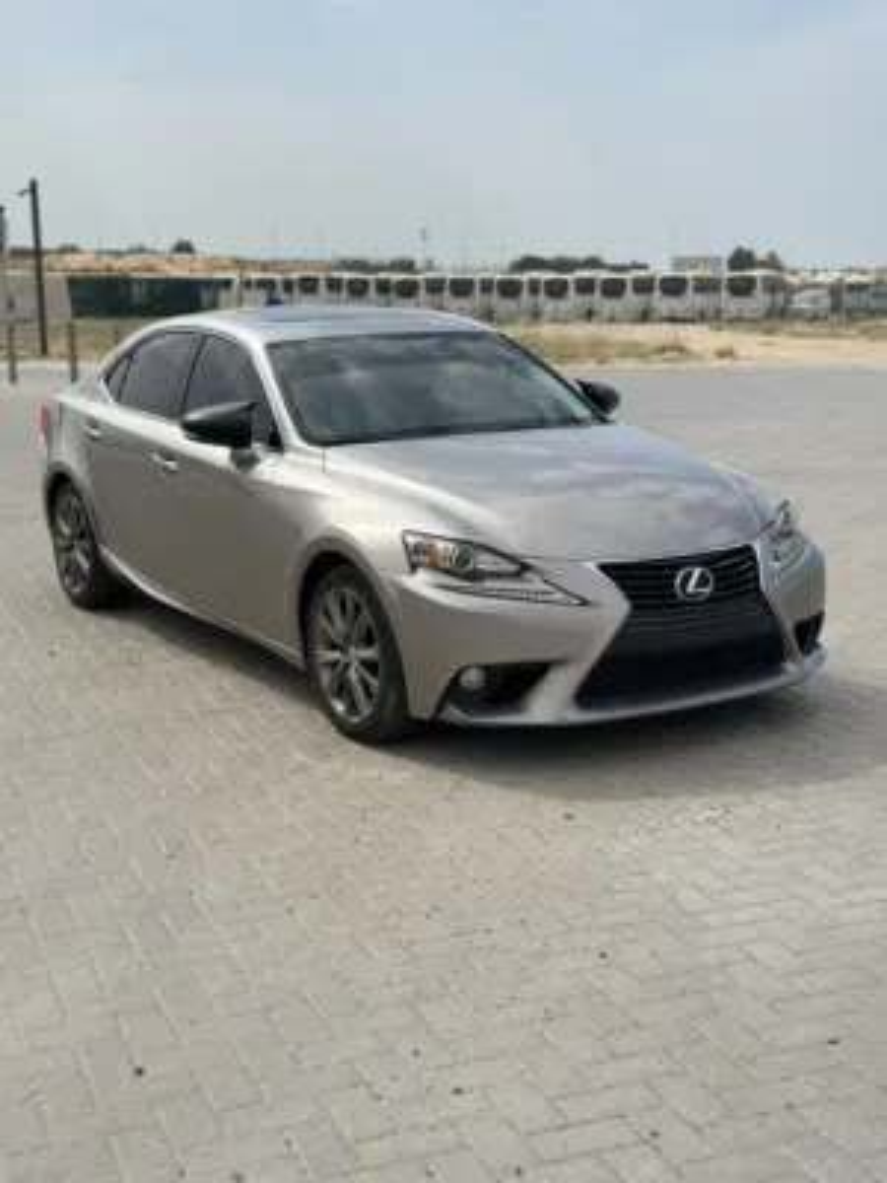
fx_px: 1640
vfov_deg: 39.7
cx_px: 444
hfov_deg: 30.3
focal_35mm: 48
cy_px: 592
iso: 100
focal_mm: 6.86
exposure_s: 1/9804
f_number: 1.78
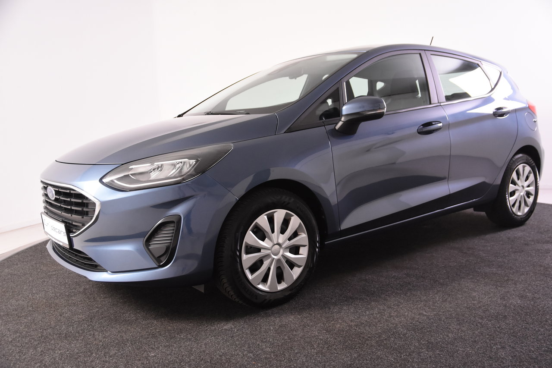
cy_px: 184
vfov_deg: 40.0
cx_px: 276
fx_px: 506
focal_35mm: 33
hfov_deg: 57.2
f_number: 4
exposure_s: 1/60
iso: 1600
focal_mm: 22
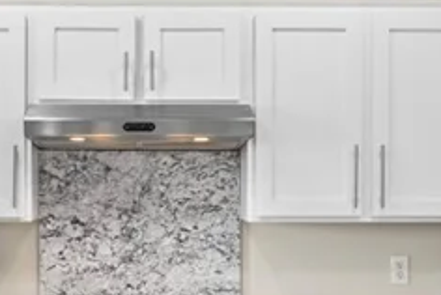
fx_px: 957
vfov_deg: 17.5
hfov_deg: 25.8
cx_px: 144
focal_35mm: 78
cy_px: 188
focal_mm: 18
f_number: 8
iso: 400
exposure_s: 1/1.67
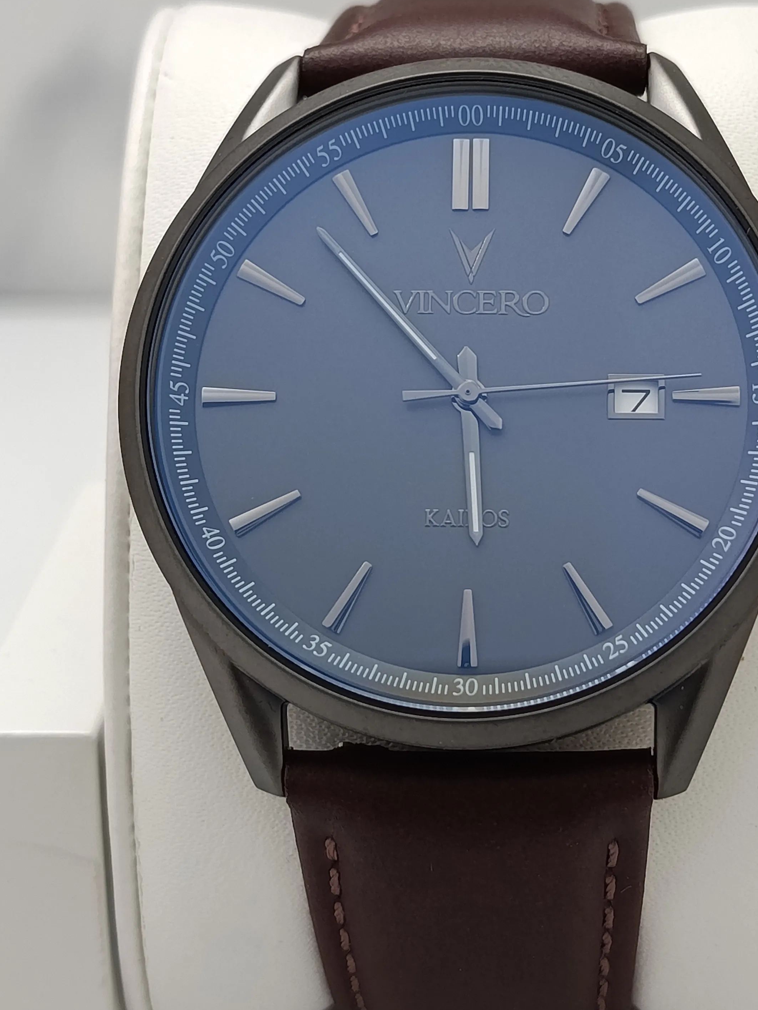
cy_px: 408
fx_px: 1985
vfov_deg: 28.5
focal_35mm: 68
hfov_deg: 21.6
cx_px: 462
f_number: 1.7
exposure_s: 1/100
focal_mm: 5.24
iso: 421
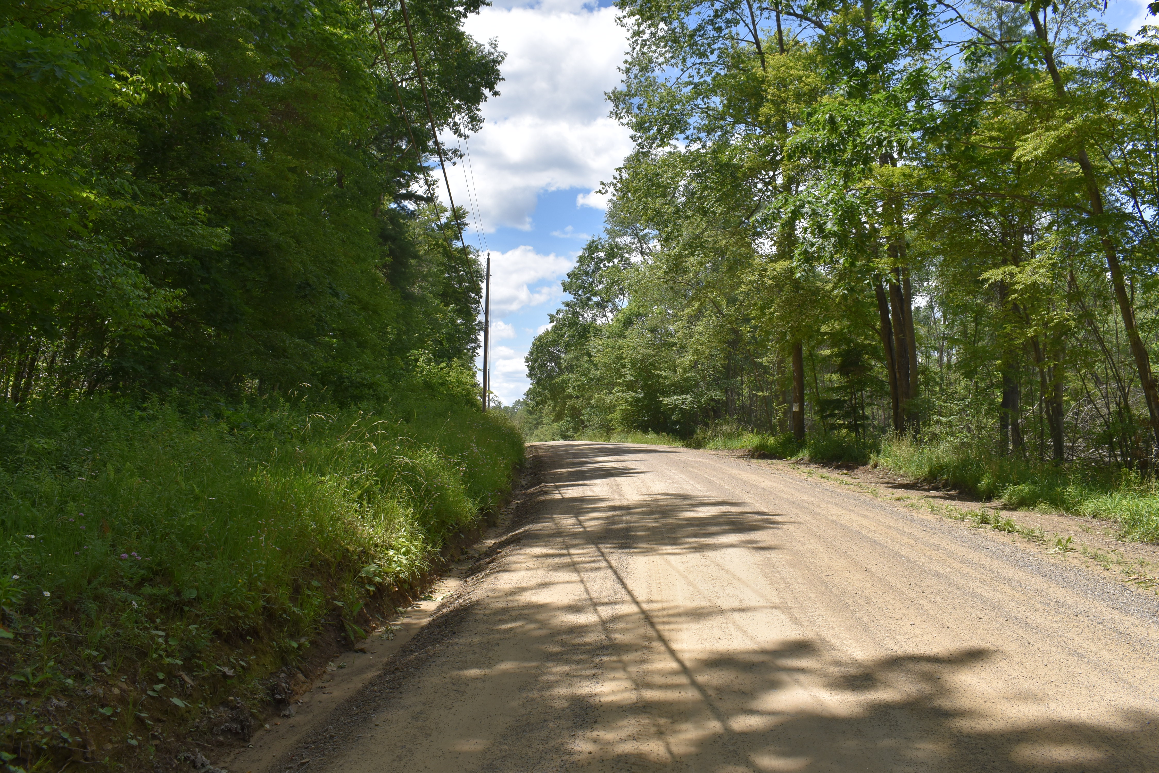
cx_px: 580
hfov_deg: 59.5
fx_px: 1014
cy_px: 386
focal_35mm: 32
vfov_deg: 41.7
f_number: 9
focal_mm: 21
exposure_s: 1/320
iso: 200
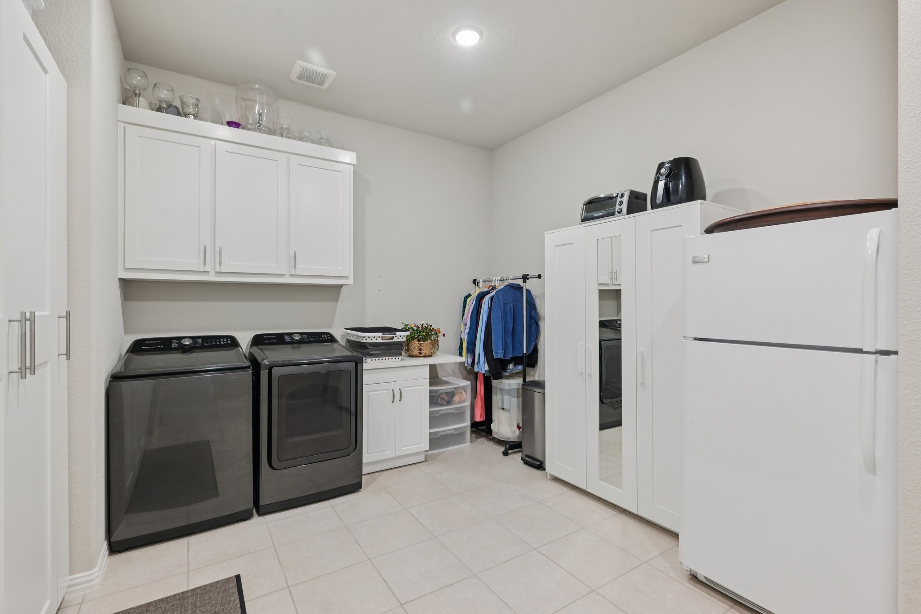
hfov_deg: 96.7
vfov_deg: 73.7
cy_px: 307
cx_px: 460
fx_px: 409
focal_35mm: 16
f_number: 8
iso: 400
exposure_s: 1/5
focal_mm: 16
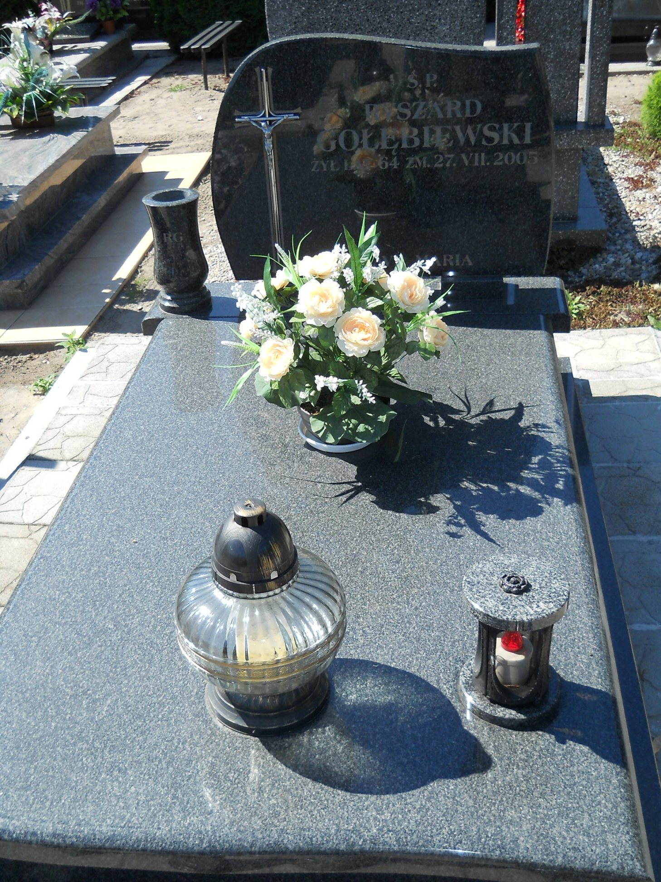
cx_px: 330
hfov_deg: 35.1
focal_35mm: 41
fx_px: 1044
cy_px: 441
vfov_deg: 45.8
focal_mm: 6.72
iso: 80
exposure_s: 1/160
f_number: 5.5
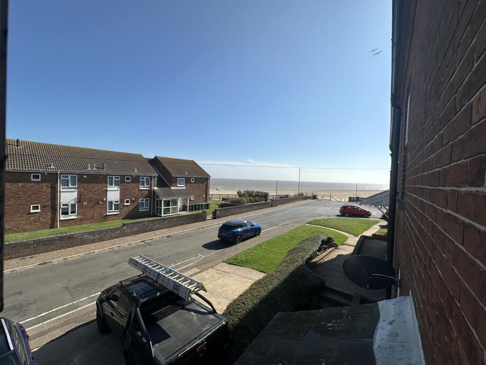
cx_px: 243
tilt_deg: -1.0
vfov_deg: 85.7
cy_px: 182
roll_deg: -2.0
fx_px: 197
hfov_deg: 102.1
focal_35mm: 14
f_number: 2.2
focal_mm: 2.22
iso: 50
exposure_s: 1/3509
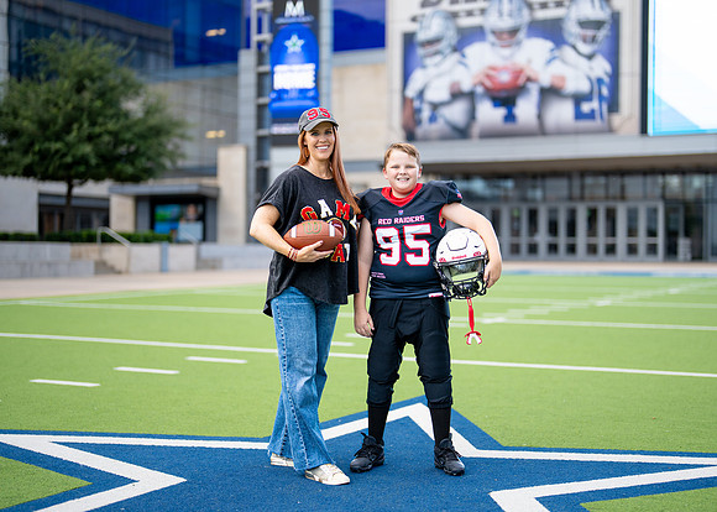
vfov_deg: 24.8
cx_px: 383
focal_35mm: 57
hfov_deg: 34.3
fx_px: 1162
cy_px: 268
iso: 100
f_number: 1.2
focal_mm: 50
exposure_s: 1/1600
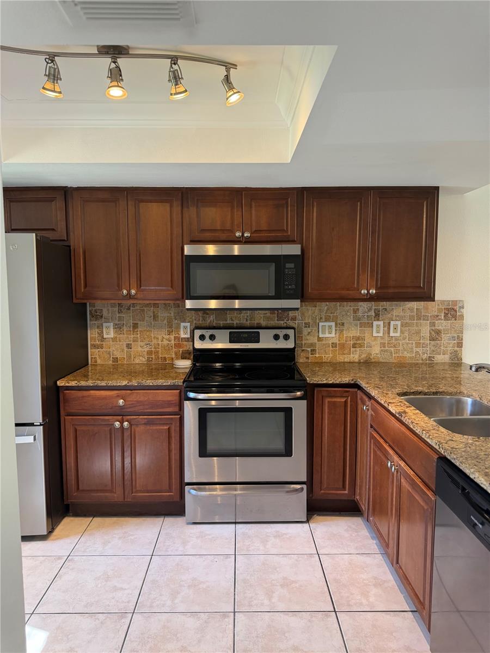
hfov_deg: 56.8
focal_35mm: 24
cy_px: 326
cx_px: 245
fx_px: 453
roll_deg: +0.1
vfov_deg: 71.6
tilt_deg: -5.2
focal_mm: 6.76
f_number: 1.78
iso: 200
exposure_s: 1/120
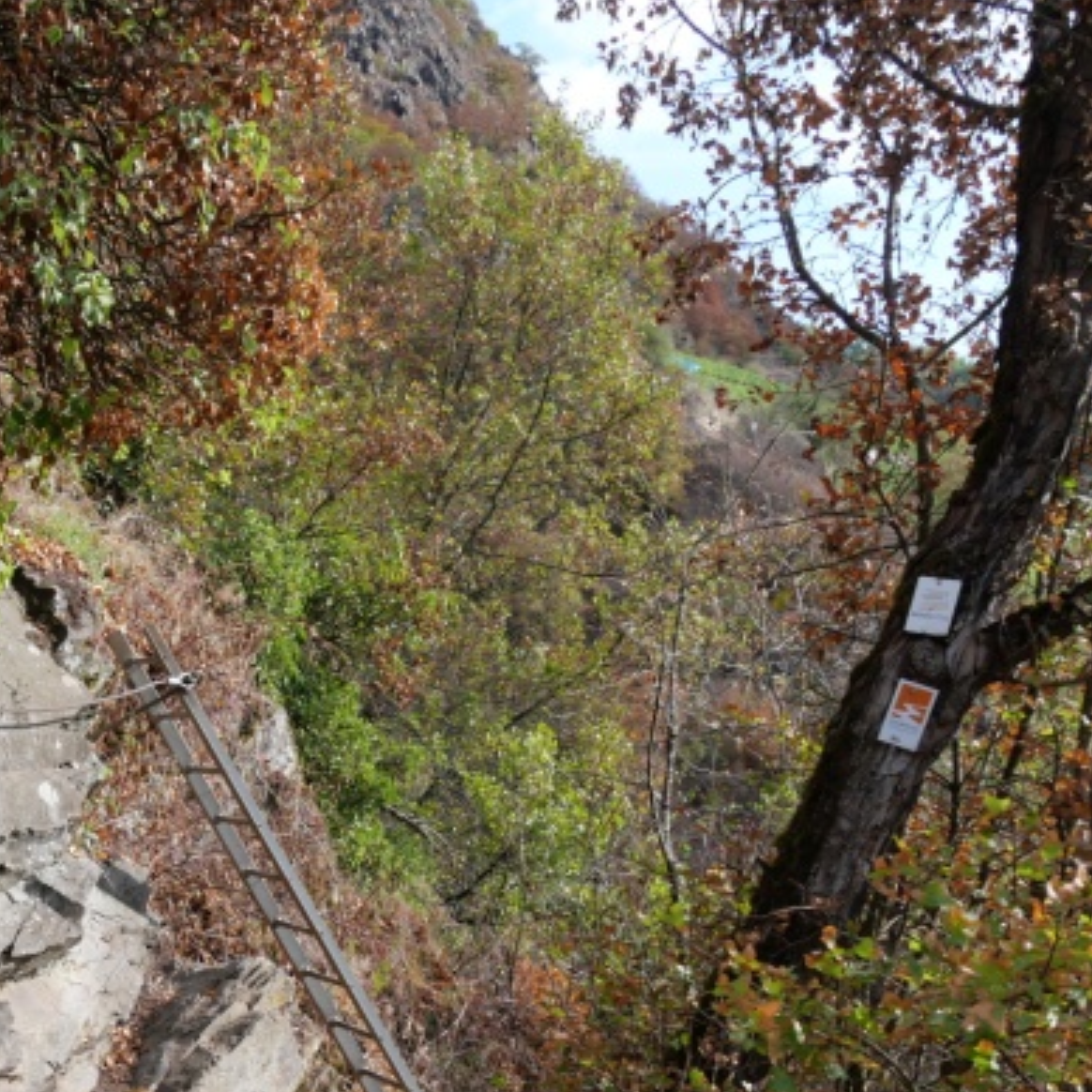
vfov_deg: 32.7
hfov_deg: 31.9
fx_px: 1820
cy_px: 825
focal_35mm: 51
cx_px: 127
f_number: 5.6
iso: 200
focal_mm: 14
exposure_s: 1/250
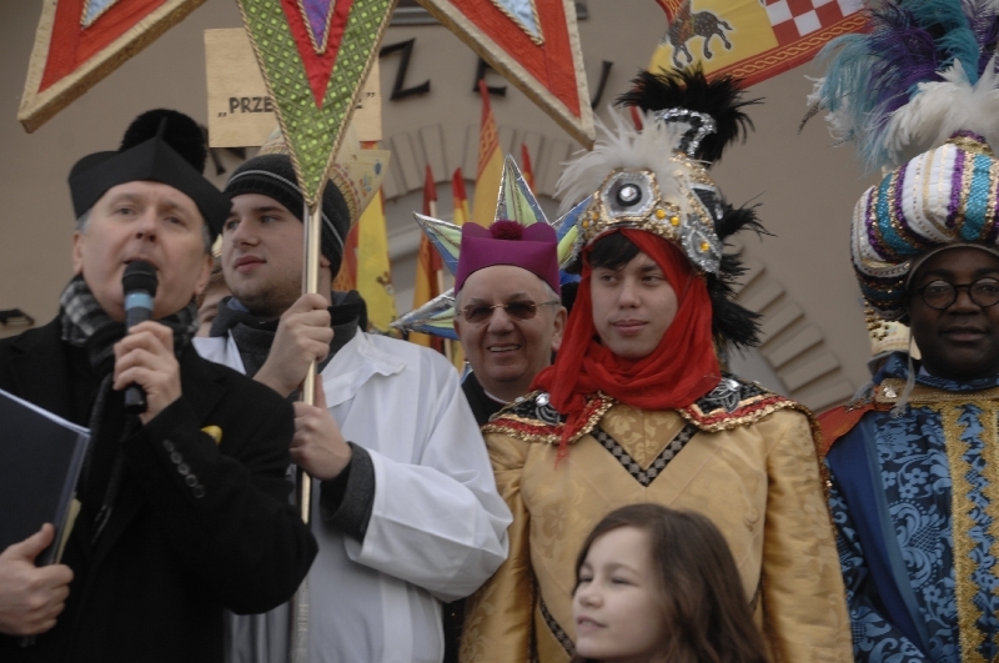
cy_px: 332
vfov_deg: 13.0
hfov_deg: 19.5
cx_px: 500
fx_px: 2910
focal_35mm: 105
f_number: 5.3
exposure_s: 1/80
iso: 100
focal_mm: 70
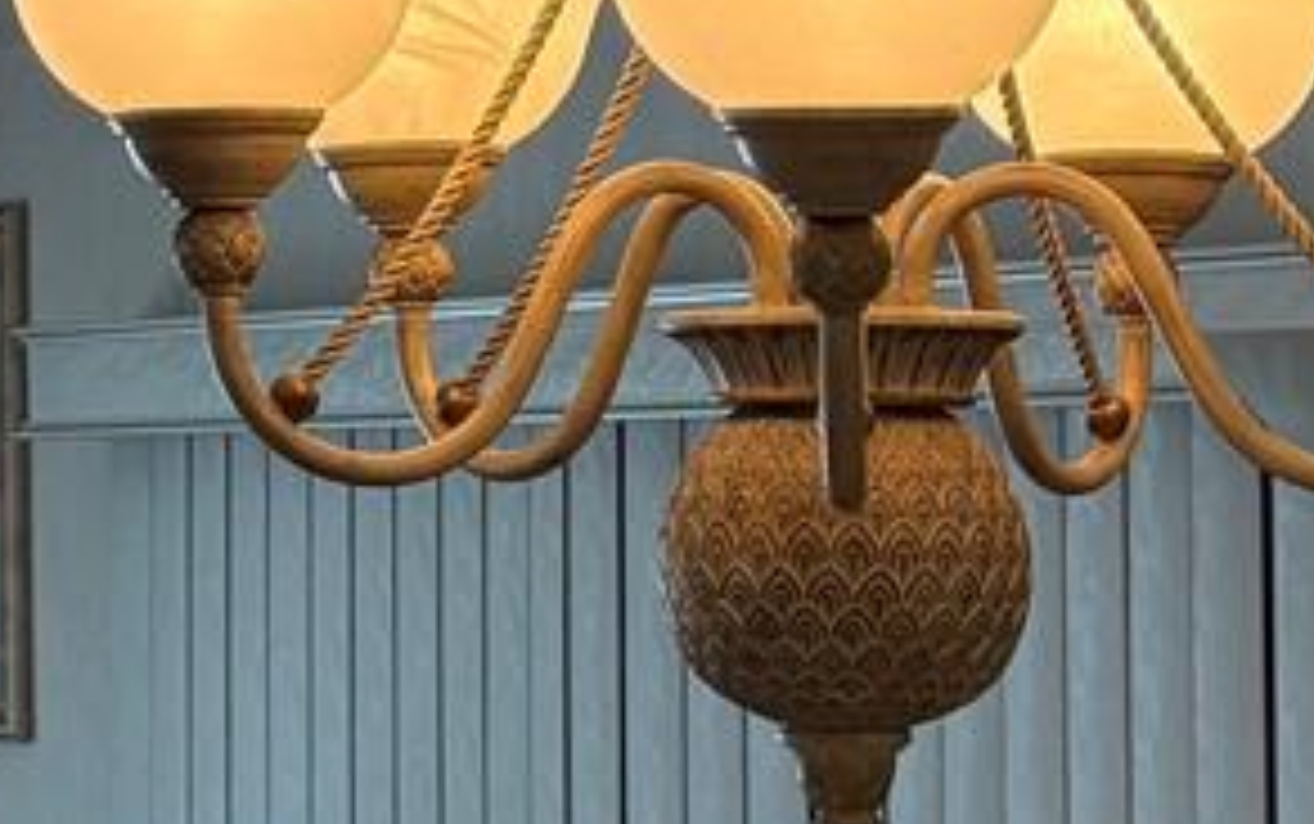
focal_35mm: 151
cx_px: -716
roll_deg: -0.3
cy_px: -18
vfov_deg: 8.6
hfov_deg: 13.0
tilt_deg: +5.8
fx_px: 5412
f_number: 1.6
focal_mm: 5.96
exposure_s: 1/145
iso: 125
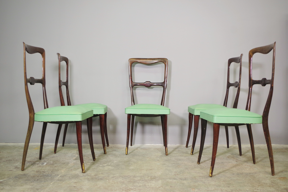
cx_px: 144
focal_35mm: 36
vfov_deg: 36.9
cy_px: 96
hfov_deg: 53.1
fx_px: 288
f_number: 4
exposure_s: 1/30
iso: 800
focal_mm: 24.38
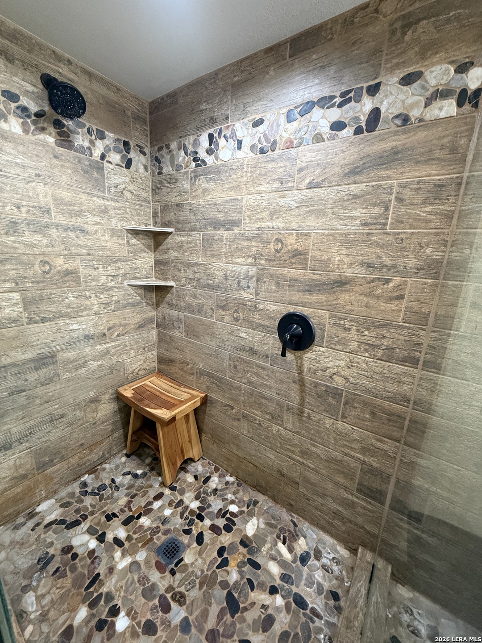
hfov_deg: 85.7
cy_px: 322
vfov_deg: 102.1
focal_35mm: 14
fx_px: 260
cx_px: 241
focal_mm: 2.22
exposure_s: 1/60
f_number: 2.2
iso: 500
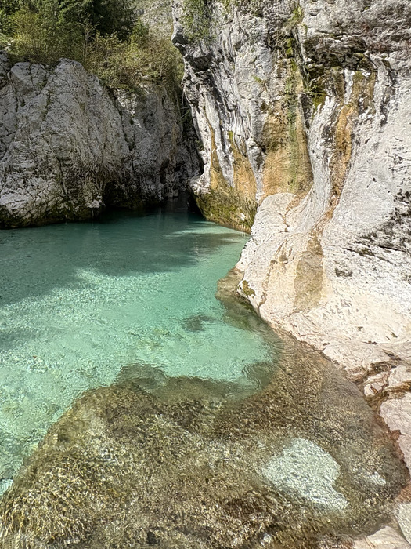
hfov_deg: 52.4
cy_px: 163
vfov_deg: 68.6
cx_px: 70
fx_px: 380
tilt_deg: +1.6
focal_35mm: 24
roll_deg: -2.2
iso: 40
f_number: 2.2
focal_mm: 2.22
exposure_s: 1/713
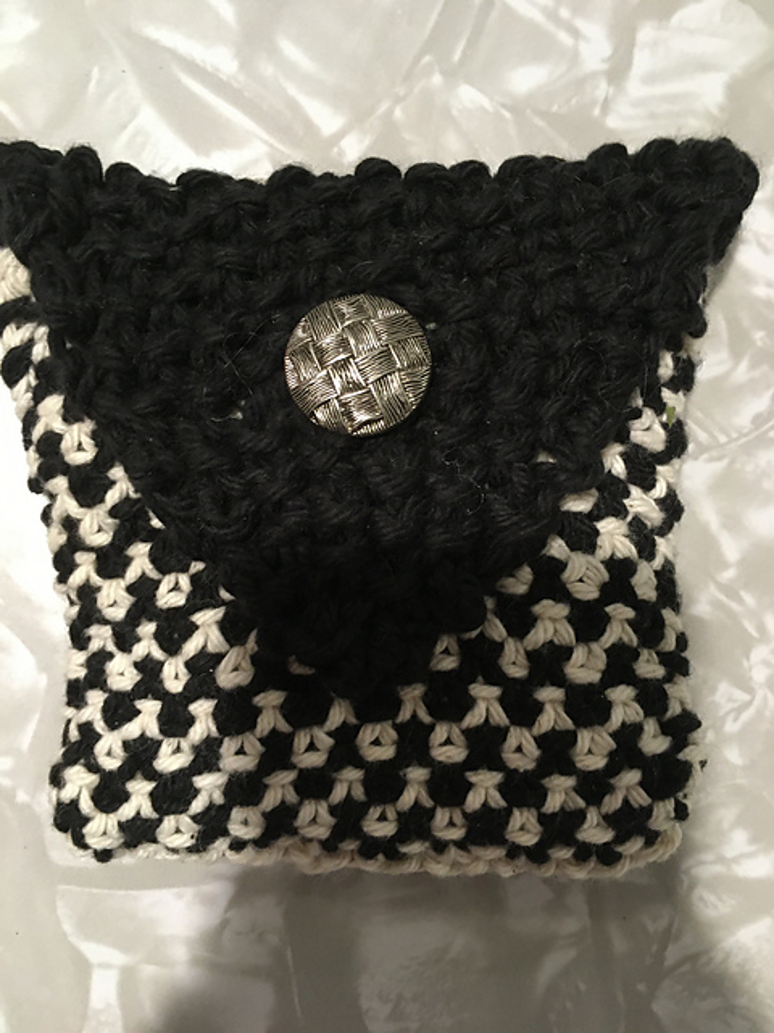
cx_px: 387
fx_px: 865
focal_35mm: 29
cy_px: 516
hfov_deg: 48.2
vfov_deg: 61.7
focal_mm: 4.15
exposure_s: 1/24
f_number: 2.2
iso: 200
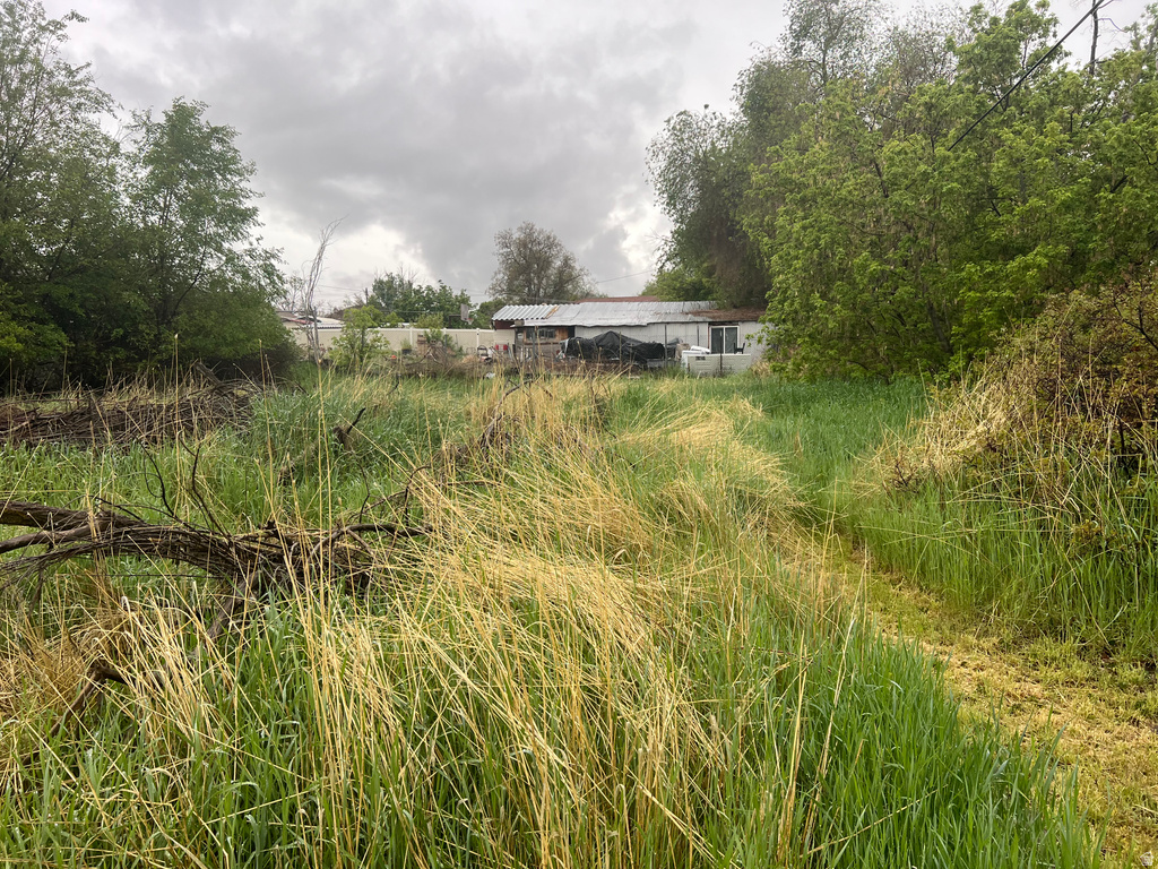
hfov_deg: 67.3
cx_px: 579
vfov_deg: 53.1
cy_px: 434
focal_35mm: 26
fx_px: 870
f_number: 1.5
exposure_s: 1/803
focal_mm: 5.7
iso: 50
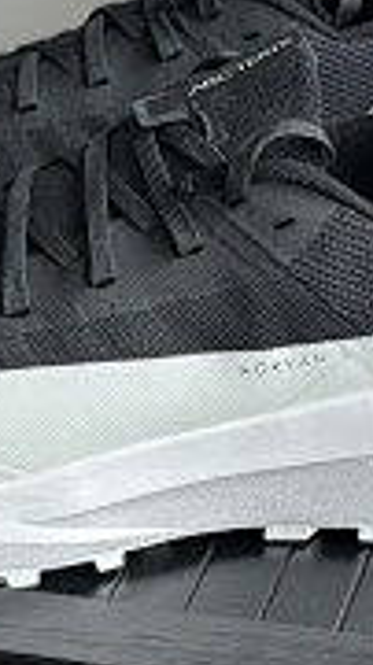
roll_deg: +0.5
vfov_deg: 14.8
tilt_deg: -24.7
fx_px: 2554
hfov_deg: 8.3
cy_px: 332
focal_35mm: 145
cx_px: 105
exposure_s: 1/151
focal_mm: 6.86
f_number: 1.78
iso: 64
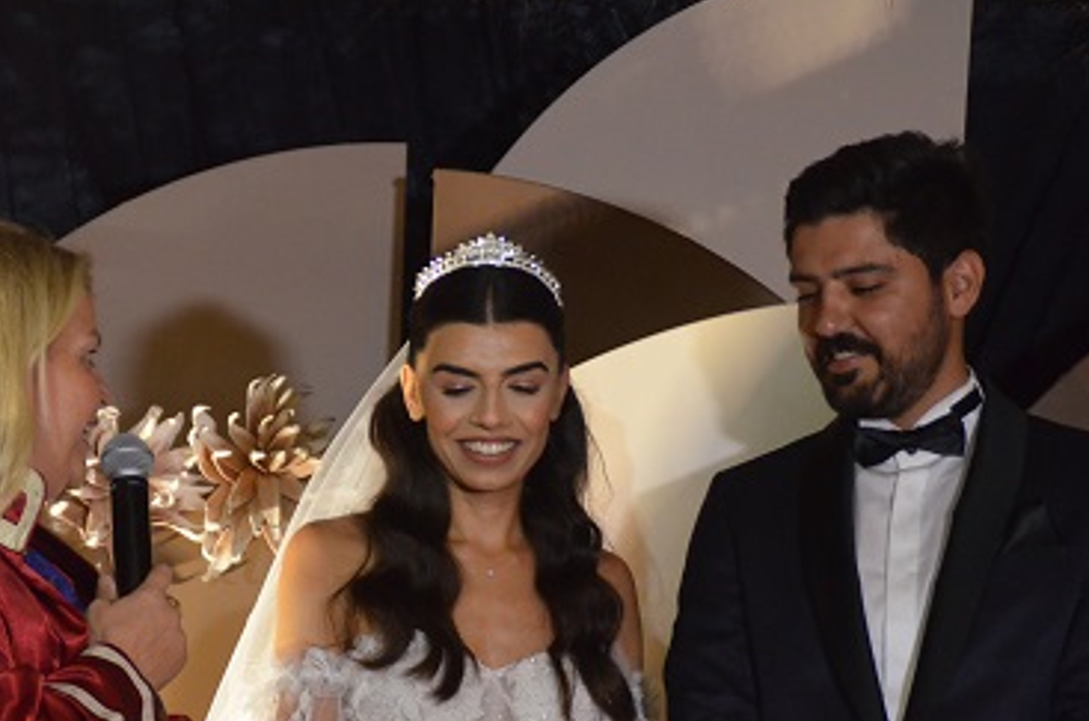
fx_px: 4075
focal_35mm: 135
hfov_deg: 15.2
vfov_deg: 10.1
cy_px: 455
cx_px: 522
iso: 3200
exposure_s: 1/60
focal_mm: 66
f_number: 5.3
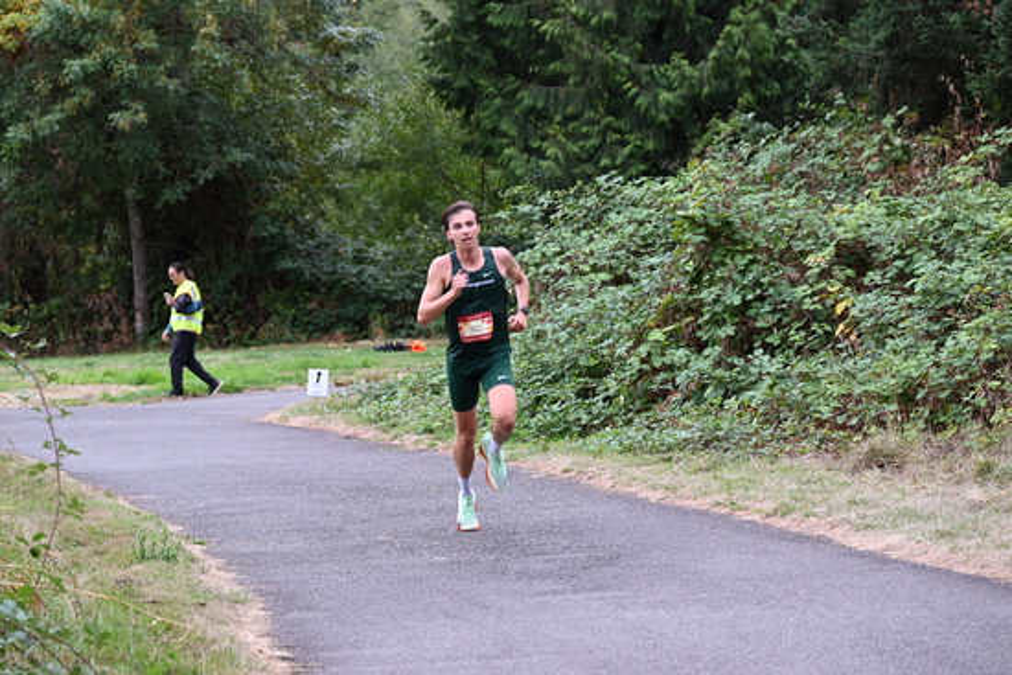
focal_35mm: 115
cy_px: 338
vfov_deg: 11.9
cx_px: 506
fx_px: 3233
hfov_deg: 17.8
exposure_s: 1/125
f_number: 6.3
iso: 1100
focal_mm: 115
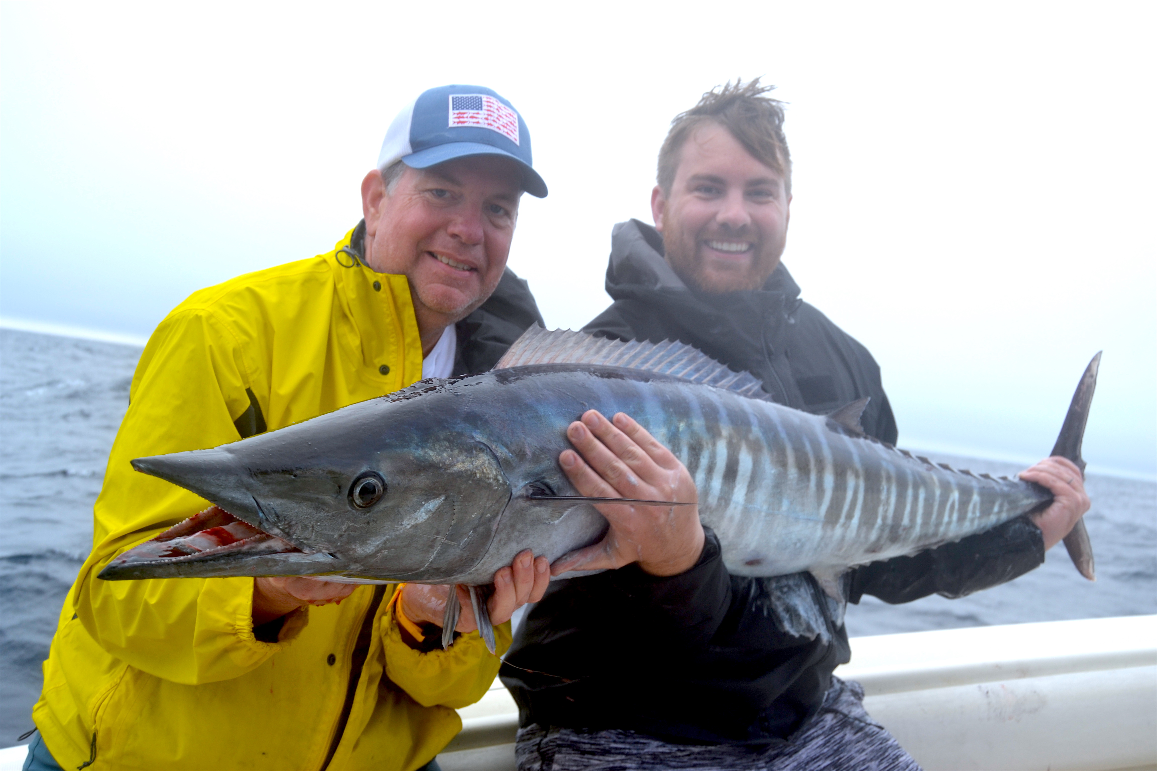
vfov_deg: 34.2
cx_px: 578
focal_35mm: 39
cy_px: 386
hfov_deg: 49.6
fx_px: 1253
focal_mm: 26
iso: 100
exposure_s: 1/125
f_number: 5.6
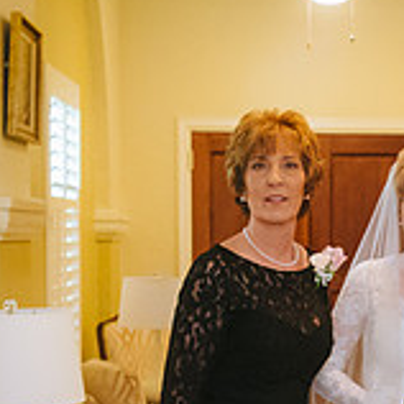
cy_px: 343
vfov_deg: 15.2
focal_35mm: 114
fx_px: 1505
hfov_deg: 15.0
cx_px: 428
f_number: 2.8
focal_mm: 28
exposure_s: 1/100
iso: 2000
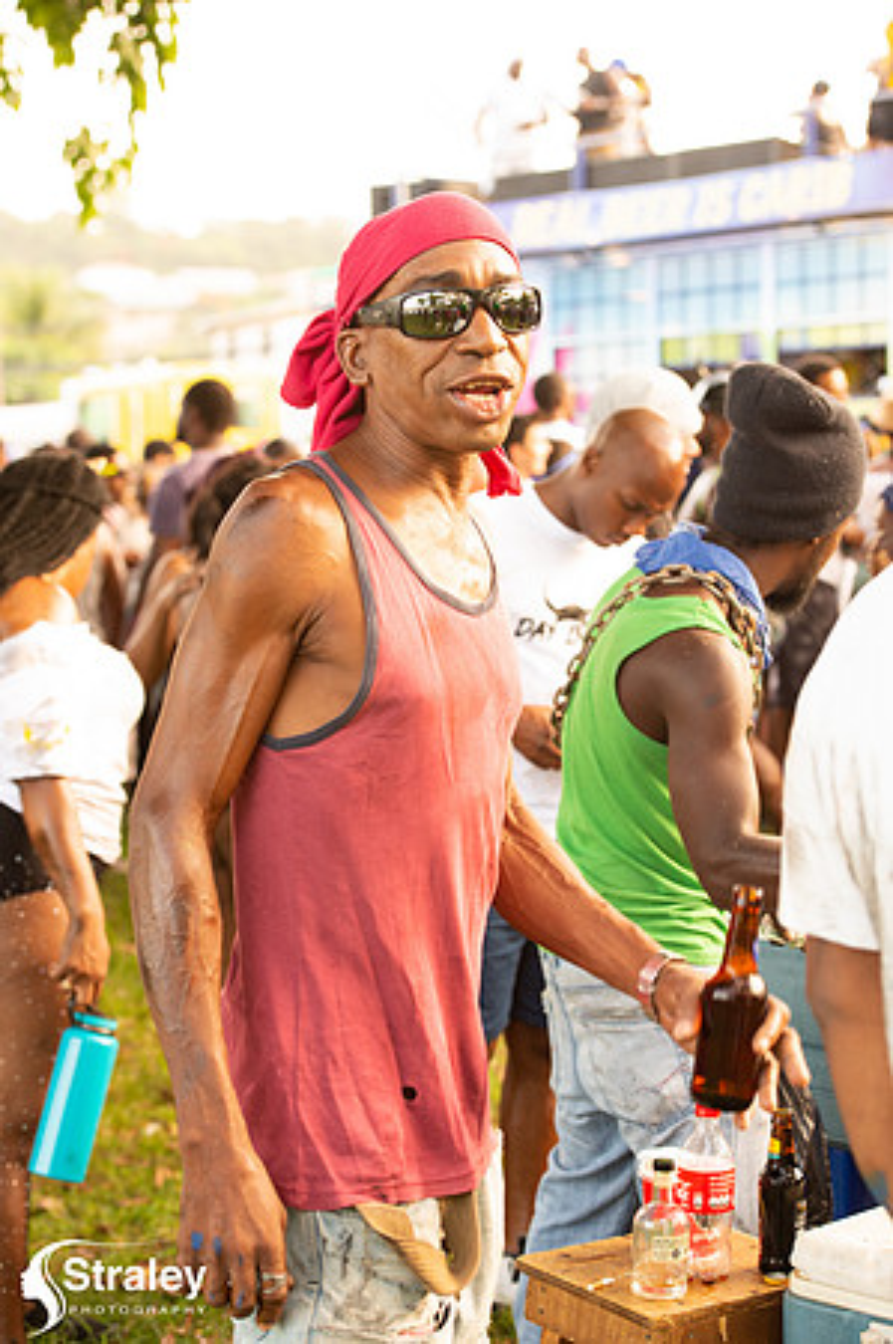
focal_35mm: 70
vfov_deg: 28.9
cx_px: 446
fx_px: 2610
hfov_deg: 19.4
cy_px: 672
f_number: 5
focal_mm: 70
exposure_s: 1/200
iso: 1000
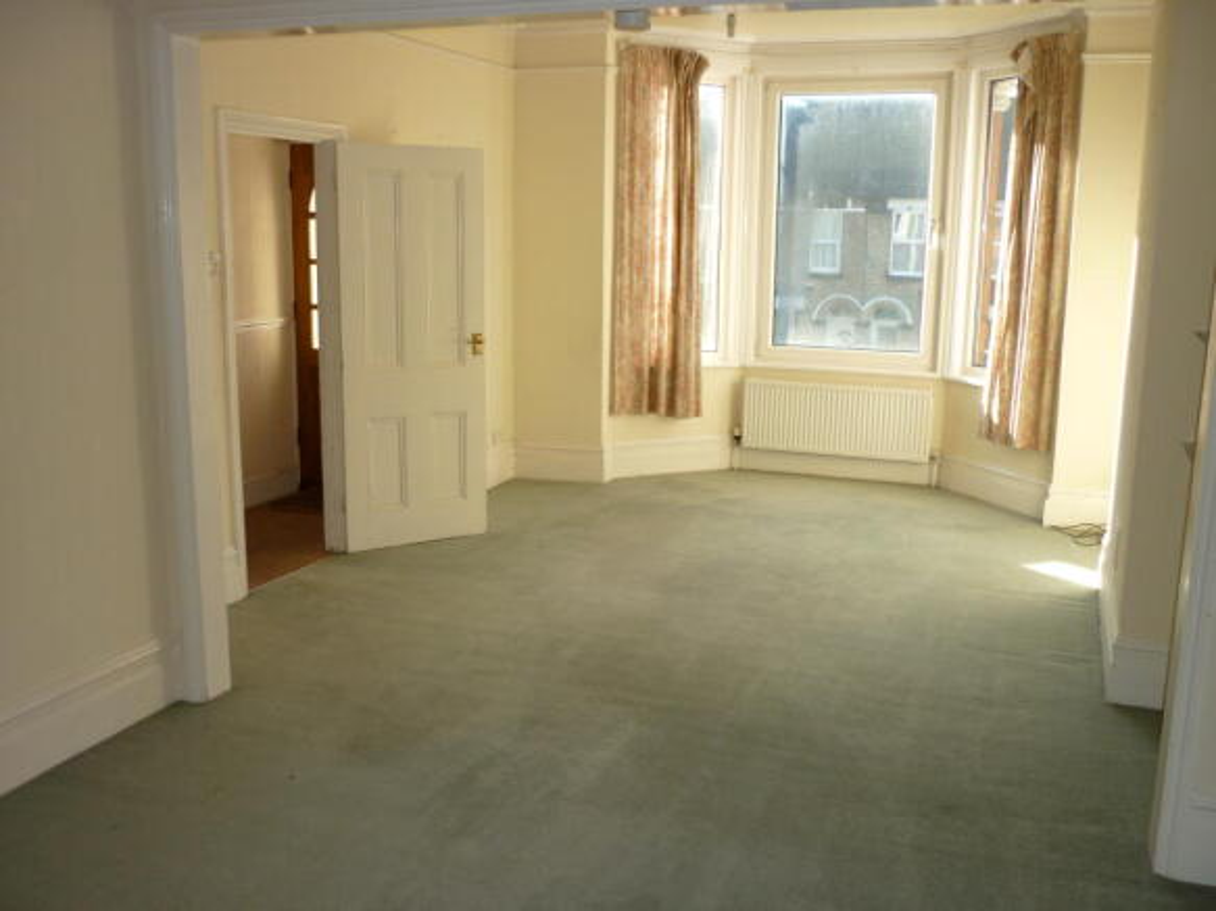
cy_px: 456
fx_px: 1159
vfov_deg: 42.9
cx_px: 608
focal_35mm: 33
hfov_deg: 55.4
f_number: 2.8
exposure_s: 1/125
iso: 80
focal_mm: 5.5
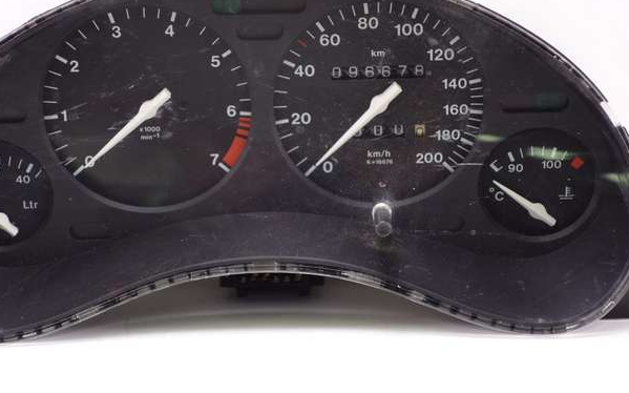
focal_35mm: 98
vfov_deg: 13.3
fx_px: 1679
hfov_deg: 21.2
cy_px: 180
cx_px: 273
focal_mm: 27.86
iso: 640
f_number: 4
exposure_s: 1/80
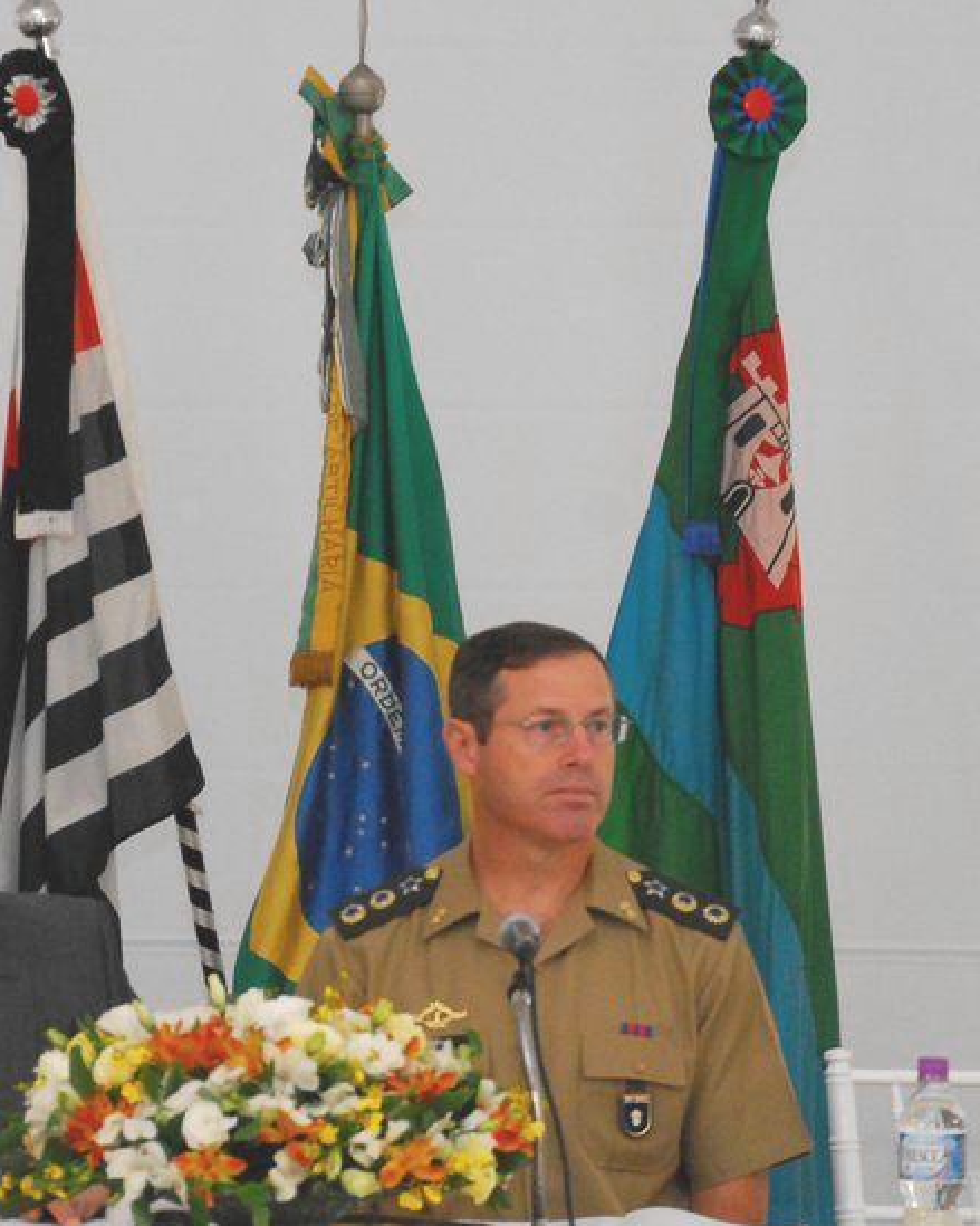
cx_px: 355
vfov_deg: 10.5
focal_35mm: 184
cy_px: 689
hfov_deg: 8.4
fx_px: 6673
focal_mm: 70
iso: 1600
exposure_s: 1/80
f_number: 5.6
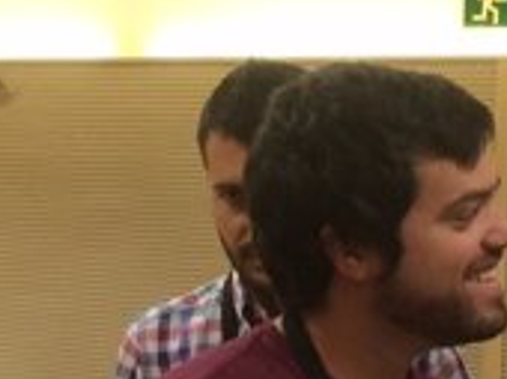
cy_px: 298
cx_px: 122
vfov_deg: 12.5
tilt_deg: -4.1
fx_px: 1726
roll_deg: -2.8
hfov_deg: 16.6
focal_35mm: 118
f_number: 2.2
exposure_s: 1/33
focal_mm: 4.15
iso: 64
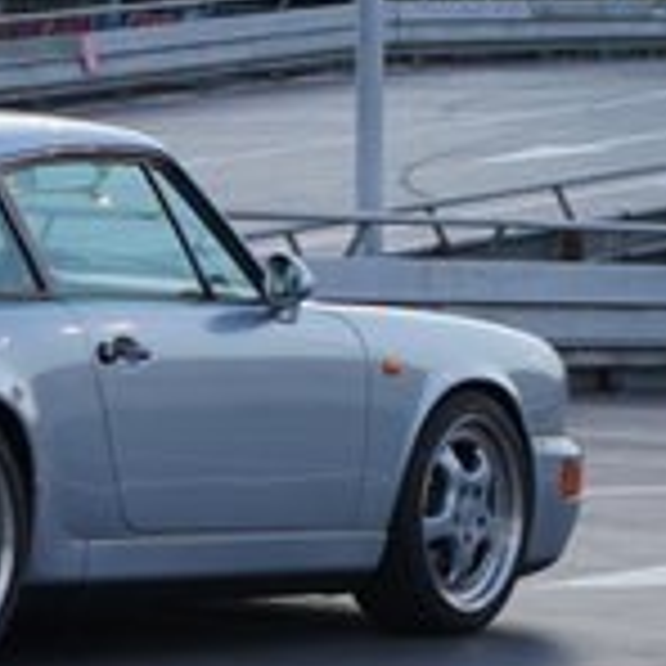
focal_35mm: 220
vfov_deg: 7.9
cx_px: -56
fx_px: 4789
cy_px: 158
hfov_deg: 7.9
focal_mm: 50
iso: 200
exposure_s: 1/50
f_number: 3.5
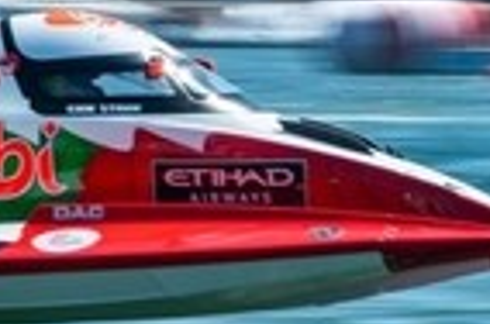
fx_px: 9588
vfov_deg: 1.9
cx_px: 31
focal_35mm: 706
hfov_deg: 2.9
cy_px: 153
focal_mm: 200
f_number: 20
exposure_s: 1/100
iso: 100
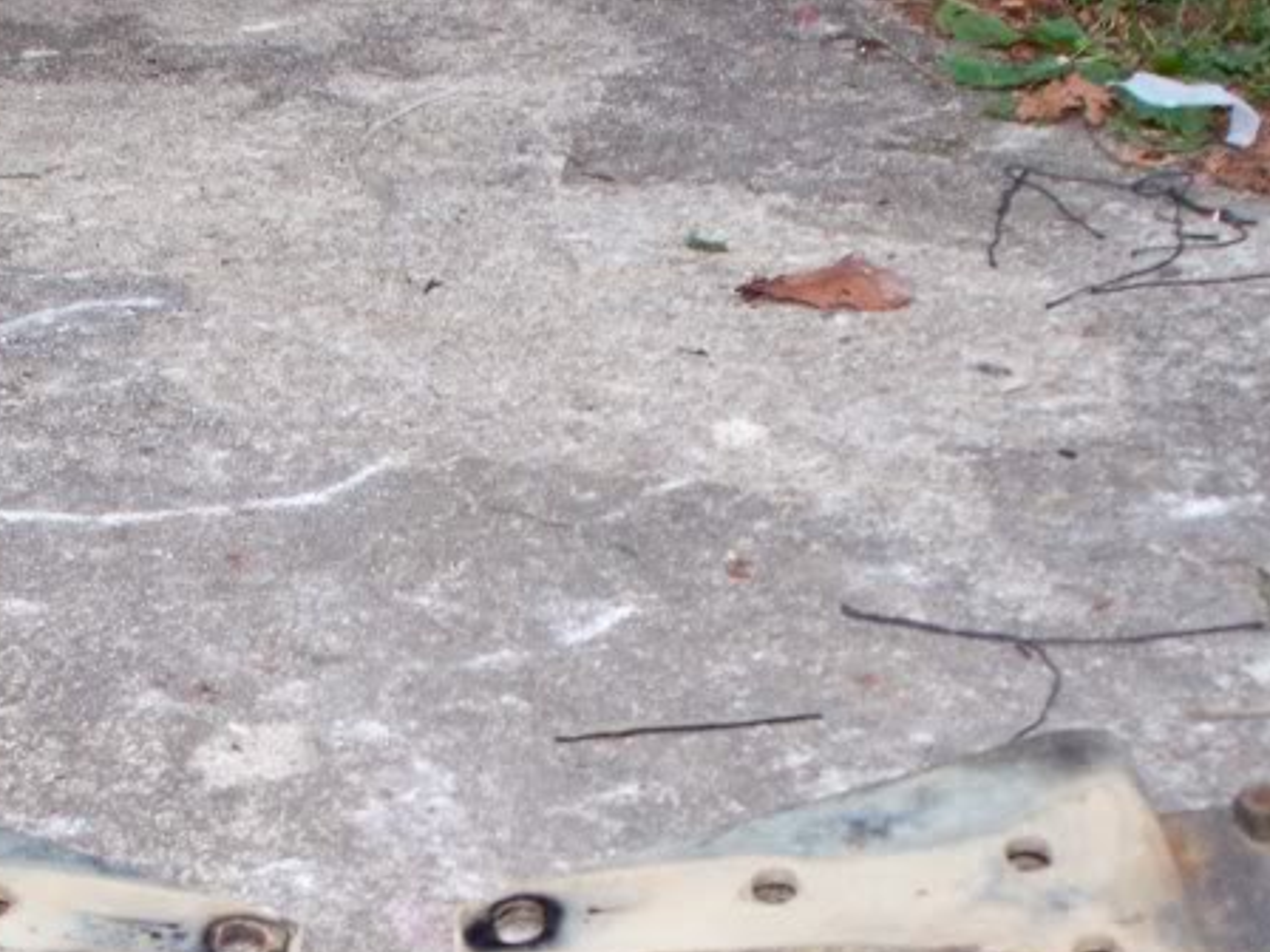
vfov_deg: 18.1
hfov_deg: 24.4
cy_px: 856
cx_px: 502
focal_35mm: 80
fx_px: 2935
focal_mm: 7.54
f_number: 2.8
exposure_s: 1/30
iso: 200
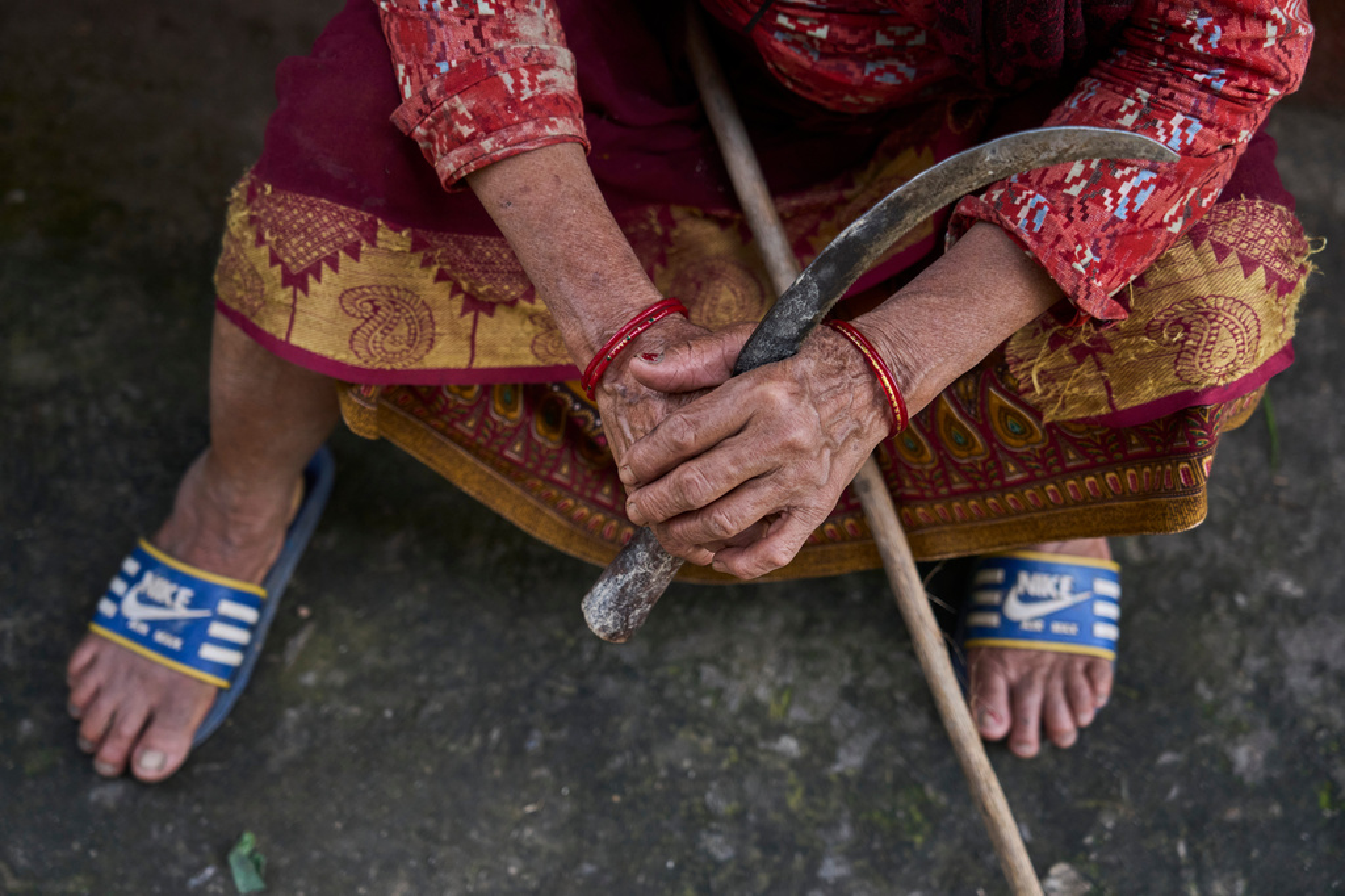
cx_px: 672
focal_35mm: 60
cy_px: 448
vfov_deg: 22.6
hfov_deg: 33.4
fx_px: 2241
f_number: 4.5
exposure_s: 1/1250
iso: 800
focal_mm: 60
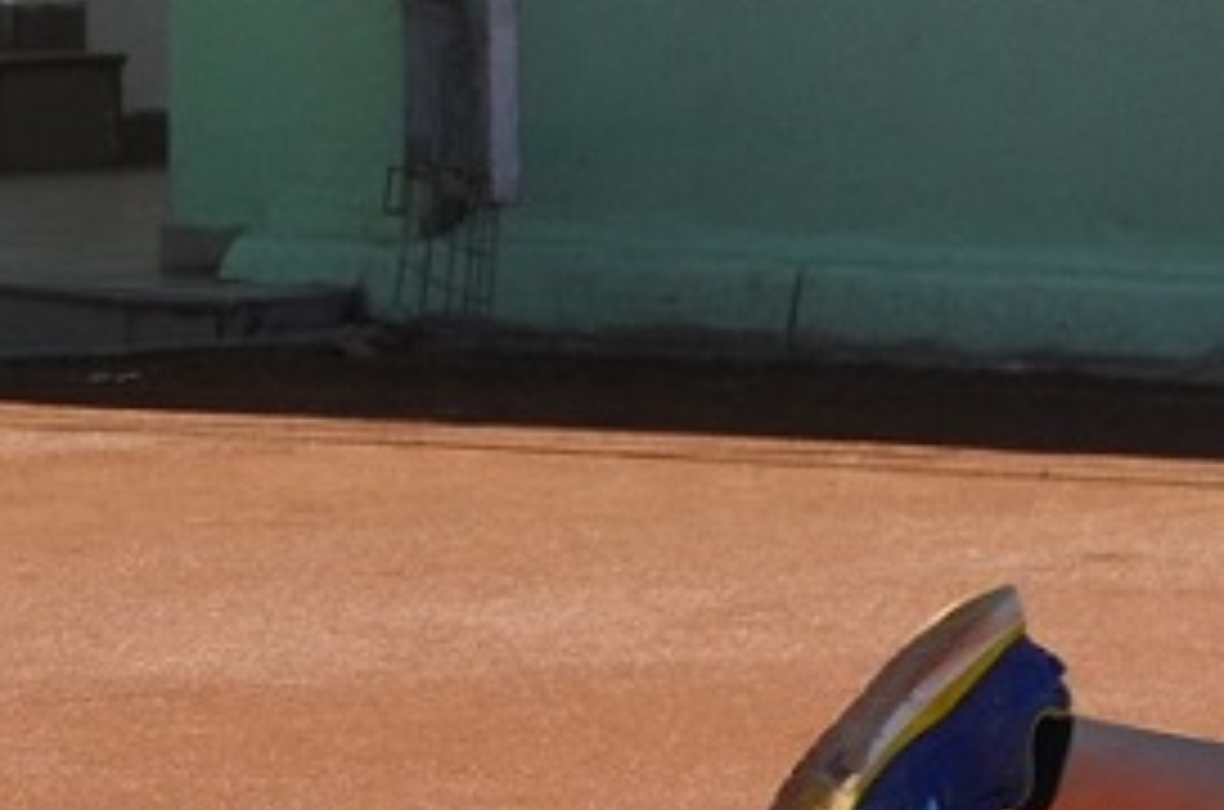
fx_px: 17944
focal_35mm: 529
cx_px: 1343
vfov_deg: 2.6
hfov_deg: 3.9
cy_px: 45
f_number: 7.1
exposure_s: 1/800
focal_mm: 62
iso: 200
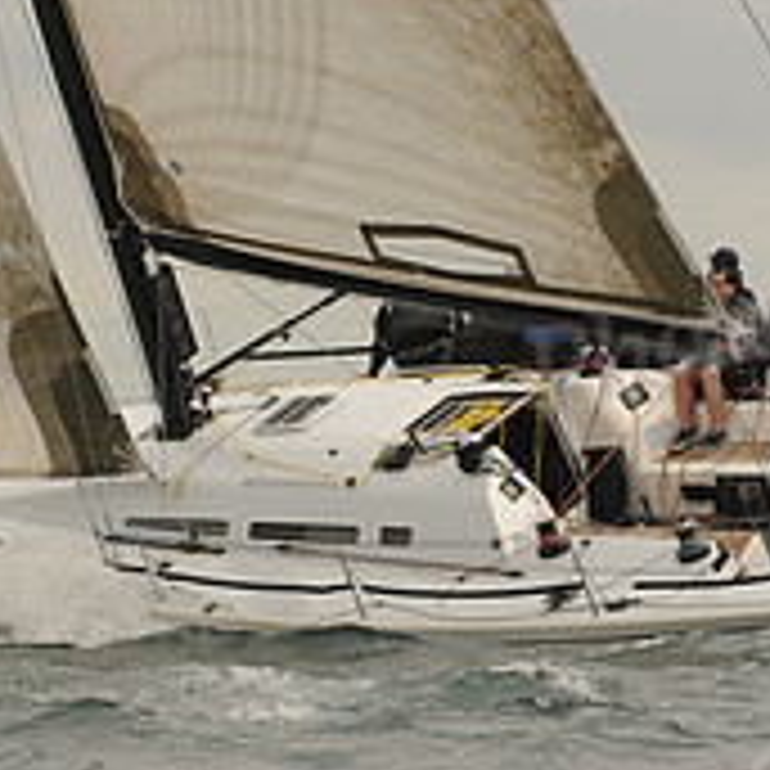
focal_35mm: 582
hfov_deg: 3.0
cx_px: 293
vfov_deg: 3.0
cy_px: 597
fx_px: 14658
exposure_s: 1/640
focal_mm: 135
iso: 200
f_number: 5
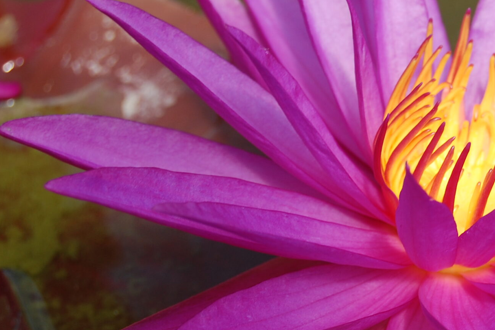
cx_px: 461
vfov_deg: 8.4
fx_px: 2239
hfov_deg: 12.5
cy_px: 167
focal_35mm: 163
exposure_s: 1/250
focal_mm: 55
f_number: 8
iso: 200
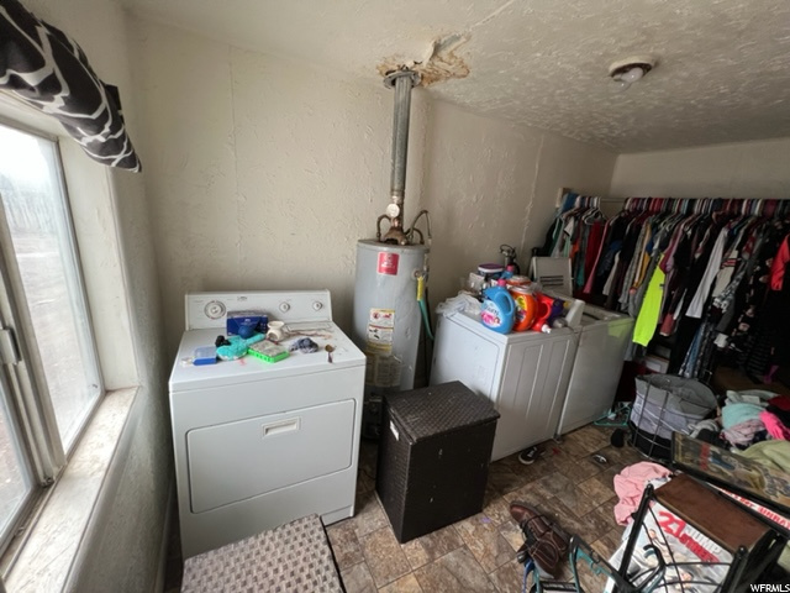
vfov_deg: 89.9
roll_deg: -5.3
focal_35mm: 13
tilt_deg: -14.0
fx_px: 297
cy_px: 296
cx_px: 395
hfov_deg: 106.2
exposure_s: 1/120
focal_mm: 1.57
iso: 100
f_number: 1.8
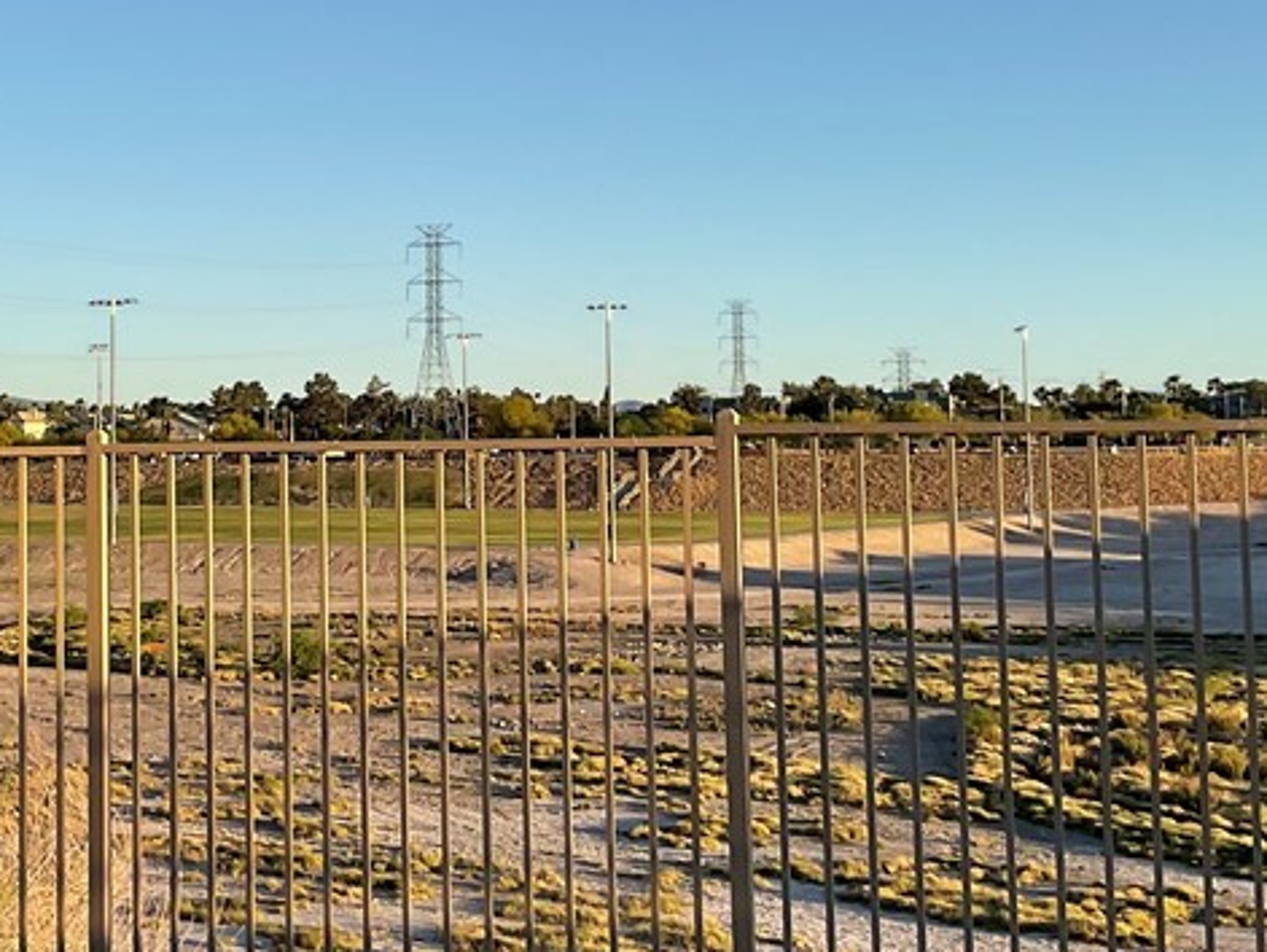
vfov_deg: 23.1
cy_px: 247
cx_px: 347
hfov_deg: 30.3
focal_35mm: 63
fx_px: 2308
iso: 16
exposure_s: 1/1035
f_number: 1.8
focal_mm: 3
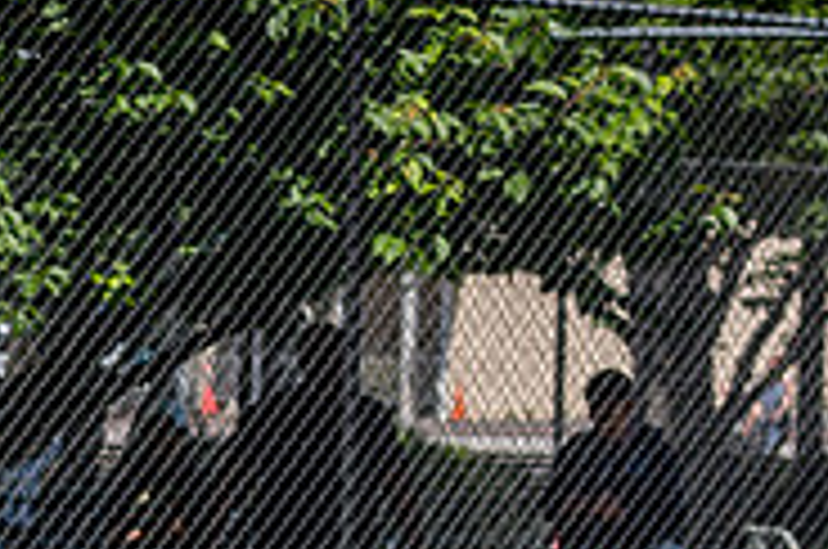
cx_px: -66
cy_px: 820
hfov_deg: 6.0
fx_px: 7829
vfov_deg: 4.0
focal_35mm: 341
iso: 200
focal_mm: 80
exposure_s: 1/1600
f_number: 5
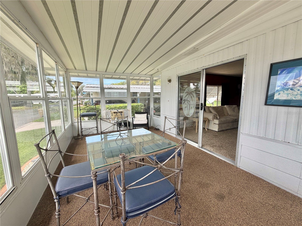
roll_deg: +0.6
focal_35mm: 14
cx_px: 151
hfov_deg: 102.1
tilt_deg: -6.2
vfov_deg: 85.7
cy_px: 113
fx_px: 122
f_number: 2.2
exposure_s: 1/333
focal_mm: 2.22
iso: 50
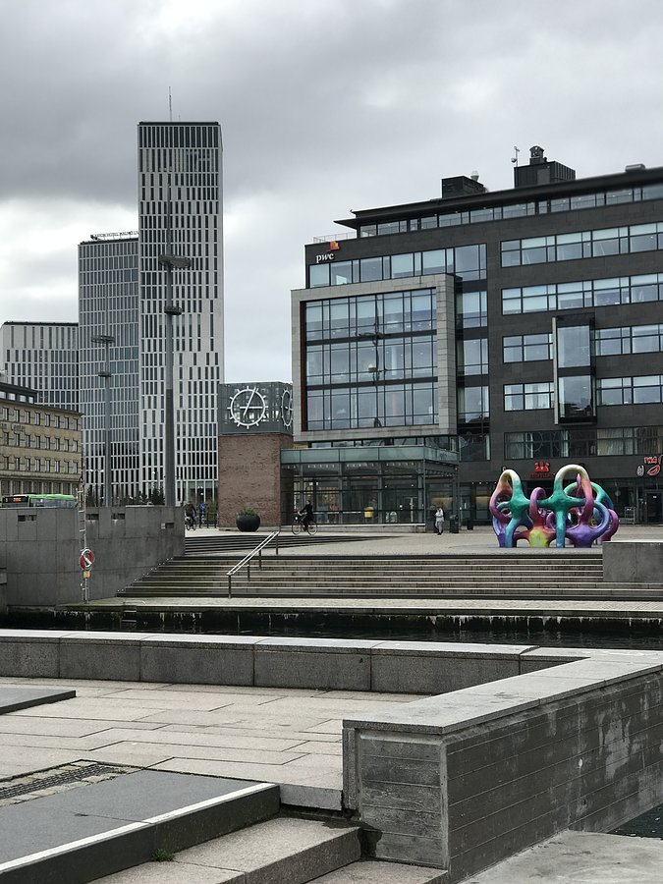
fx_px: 1456
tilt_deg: +2.1
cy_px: 442
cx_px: 332
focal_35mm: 57
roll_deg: +0.9
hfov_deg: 25.7
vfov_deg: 33.8
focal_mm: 6.6
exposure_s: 1/772
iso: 20
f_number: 2.8
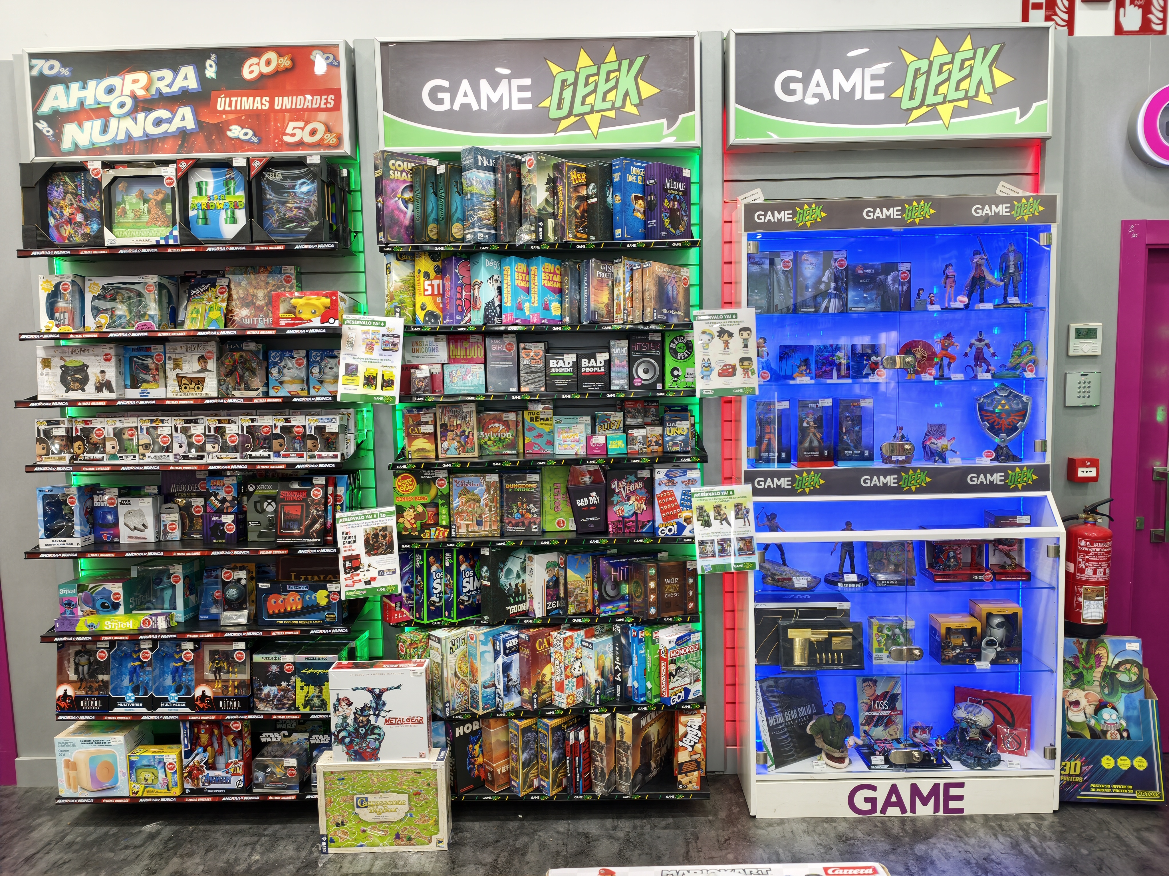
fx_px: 777
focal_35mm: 23
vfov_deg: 58.9
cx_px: 584
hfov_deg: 73.9
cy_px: 438
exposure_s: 1/100
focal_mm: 6.62
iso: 50
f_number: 1.67
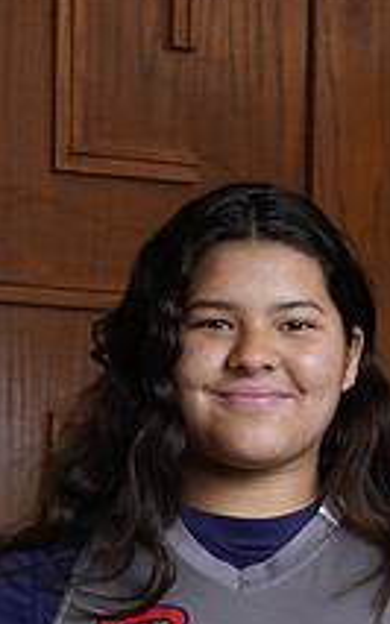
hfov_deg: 5.6
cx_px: 185
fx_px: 4016
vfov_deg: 8.8
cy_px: 688
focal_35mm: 236
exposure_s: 1/250
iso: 200
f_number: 5.6
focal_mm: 85
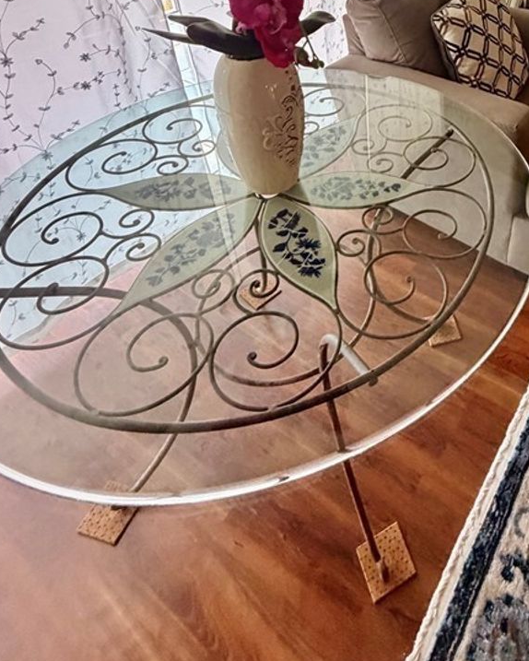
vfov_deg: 58.9
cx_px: 429
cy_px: 99
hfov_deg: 51.2
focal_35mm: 26
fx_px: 509
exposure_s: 1/120
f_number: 2.2
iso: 320
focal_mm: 2.22
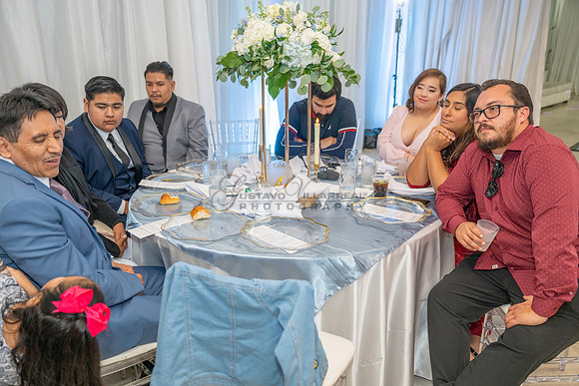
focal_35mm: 30
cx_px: 290
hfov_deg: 61.9
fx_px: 483
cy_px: 193
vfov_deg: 43.6
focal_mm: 30
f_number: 2.8
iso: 640
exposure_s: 1/160
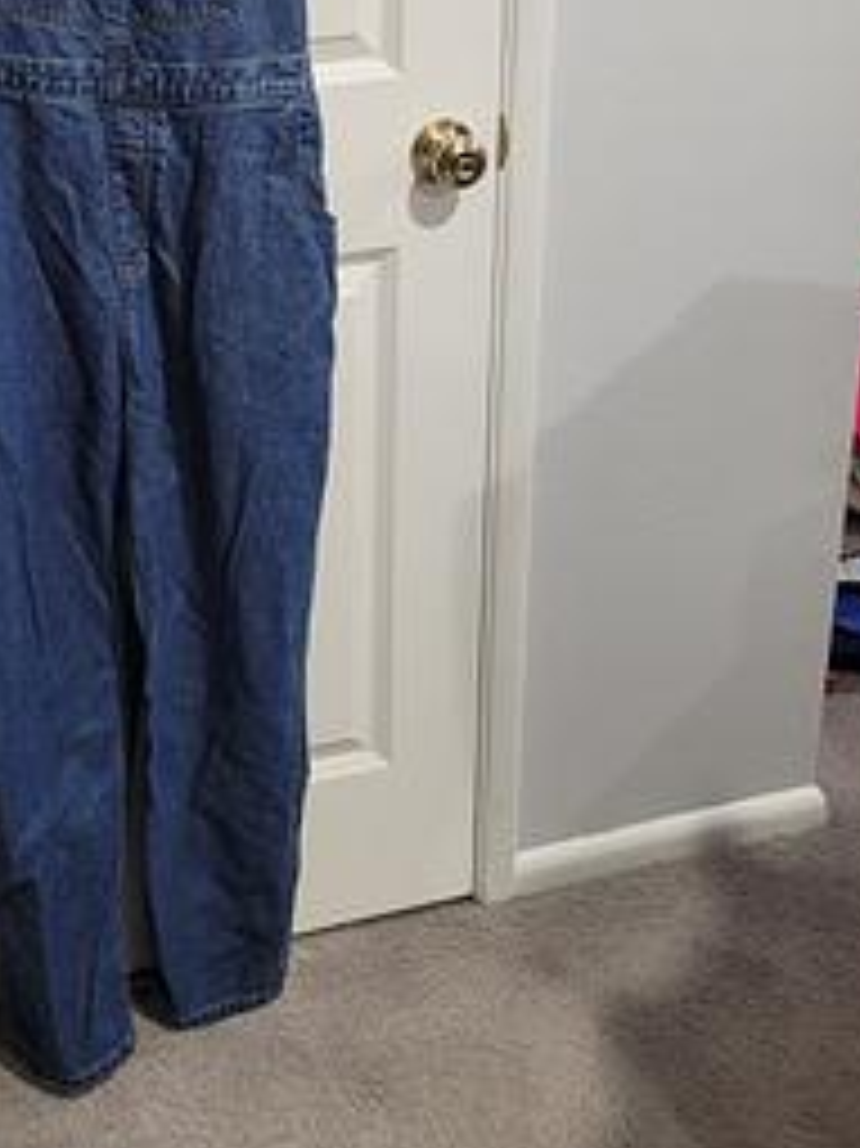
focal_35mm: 49
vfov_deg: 36.7
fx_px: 1625
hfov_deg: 28.5
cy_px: 140
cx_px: 81
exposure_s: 1/40
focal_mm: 5.4
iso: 200
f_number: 1.8
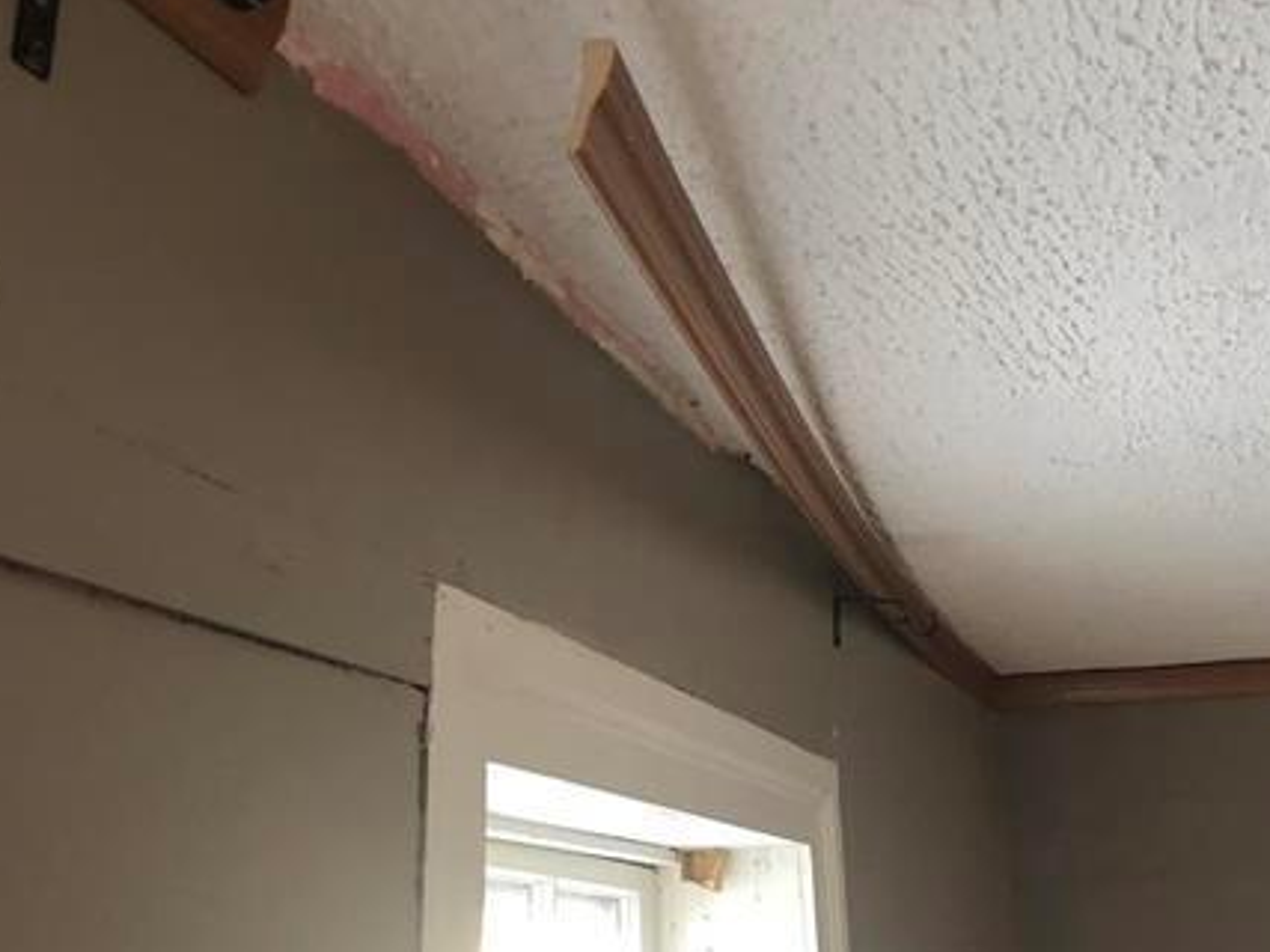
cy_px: 446
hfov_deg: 44.8
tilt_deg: +18.8
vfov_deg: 34.3
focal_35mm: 42
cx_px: 642
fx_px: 1540
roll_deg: +2.4
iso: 100
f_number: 1.8
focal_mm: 4
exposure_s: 1/12
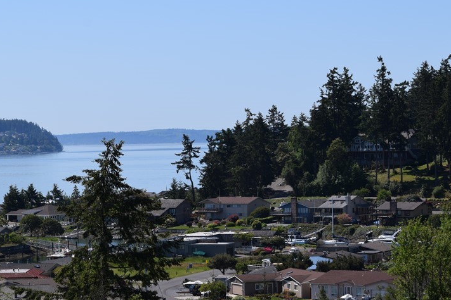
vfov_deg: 9.7
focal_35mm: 142
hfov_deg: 14.4
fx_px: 1779
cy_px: 147
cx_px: 154
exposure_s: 1/400
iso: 200
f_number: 10
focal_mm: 62
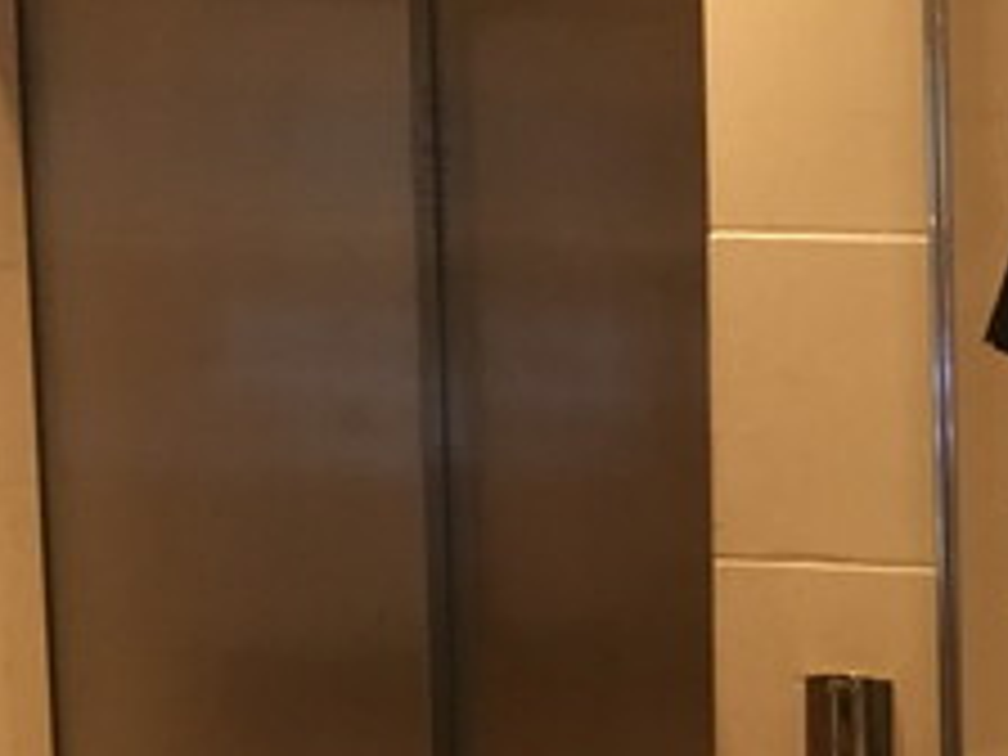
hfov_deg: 21.3
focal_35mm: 83
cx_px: 1314
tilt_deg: -7.9
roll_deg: -1.7
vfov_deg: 17.4
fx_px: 2417
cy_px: 734
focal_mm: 4.15
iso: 250
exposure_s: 1/17
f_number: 2.2
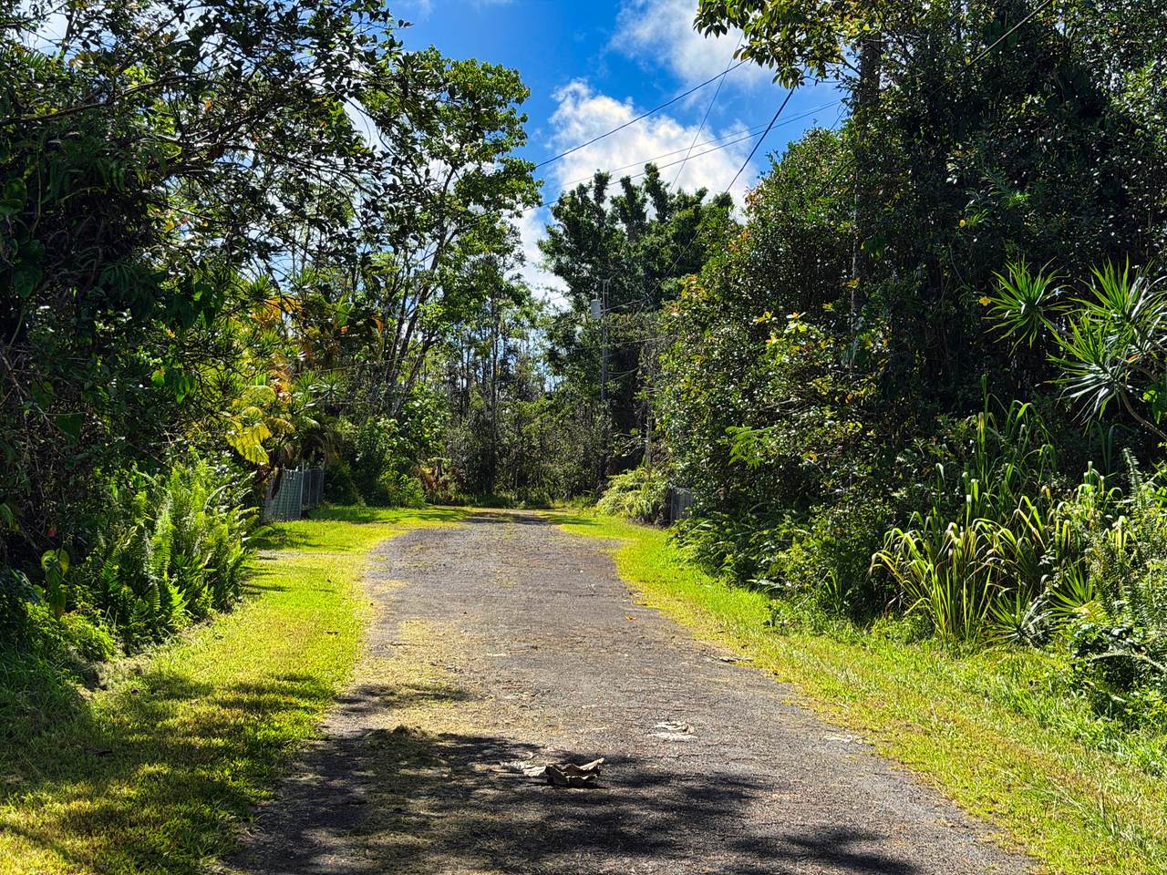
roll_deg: -1.9
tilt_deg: +3.2
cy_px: 438
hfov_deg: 39.7
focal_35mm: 48
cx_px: 584
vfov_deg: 30.3
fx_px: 1618
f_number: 1.78
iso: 80
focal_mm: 6.76
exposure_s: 1/3096
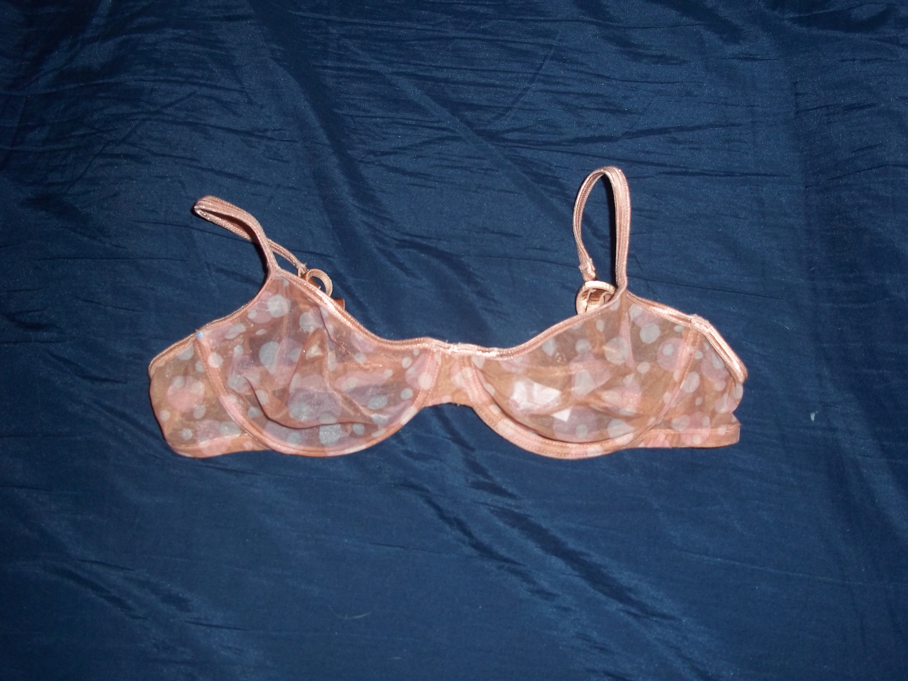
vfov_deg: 39.7
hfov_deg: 51.4
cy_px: 340
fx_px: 944
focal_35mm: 36
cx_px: 454
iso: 80
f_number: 3.1
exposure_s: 1/30
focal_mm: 6.5
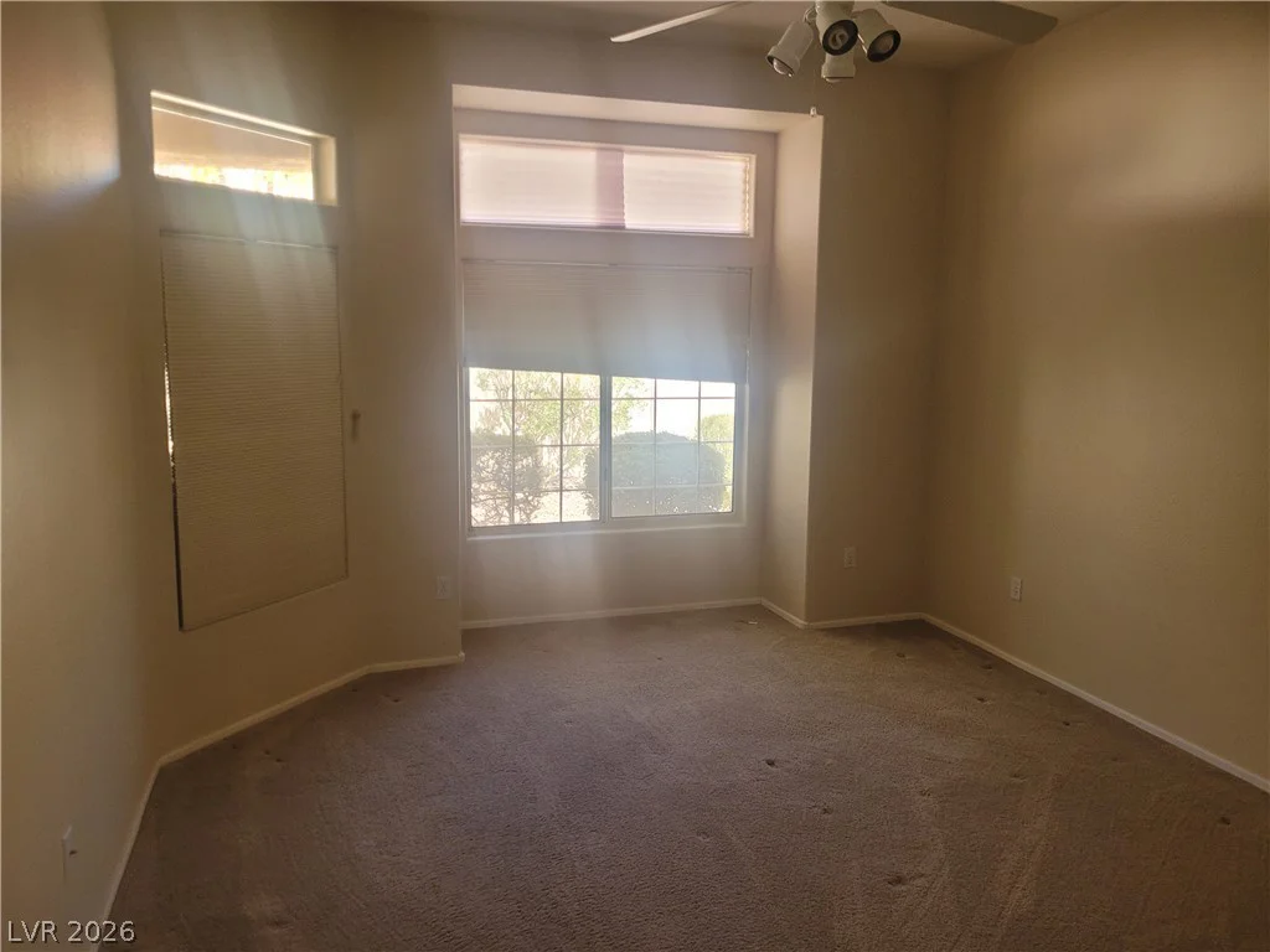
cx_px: 635
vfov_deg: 53.1
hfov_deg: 67.3
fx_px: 954
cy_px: 476
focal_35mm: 26
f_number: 1.8
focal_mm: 5.4
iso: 200
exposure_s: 1/40
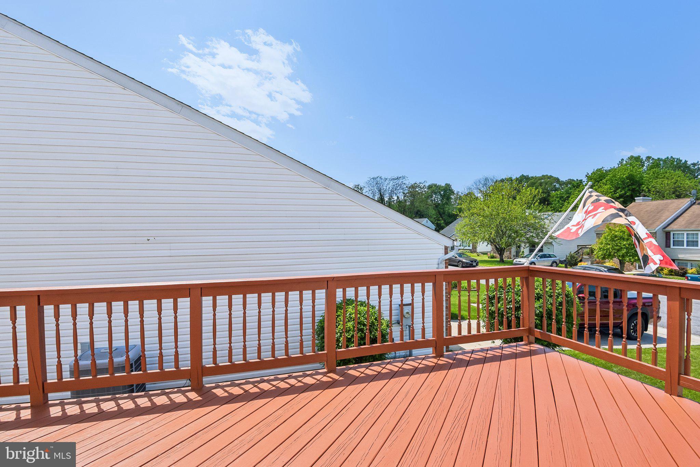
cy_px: 234
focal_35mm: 16
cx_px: 350
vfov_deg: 73.7
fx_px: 311
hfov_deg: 96.7
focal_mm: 16
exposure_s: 1/1600
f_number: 8
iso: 400
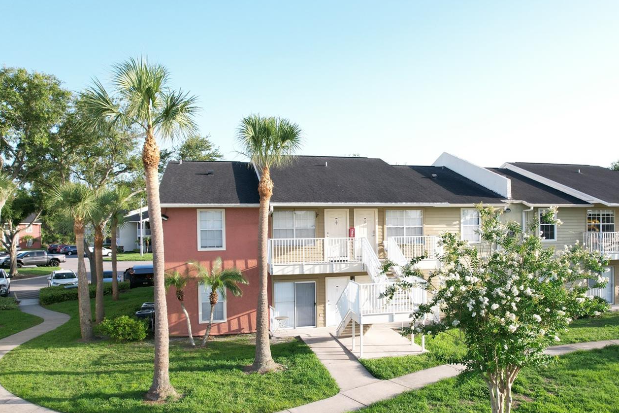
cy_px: 227
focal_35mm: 28
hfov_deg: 64.9
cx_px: 368
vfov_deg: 46.3
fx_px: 481
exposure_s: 1/500
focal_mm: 8.38
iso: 120
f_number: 2.8
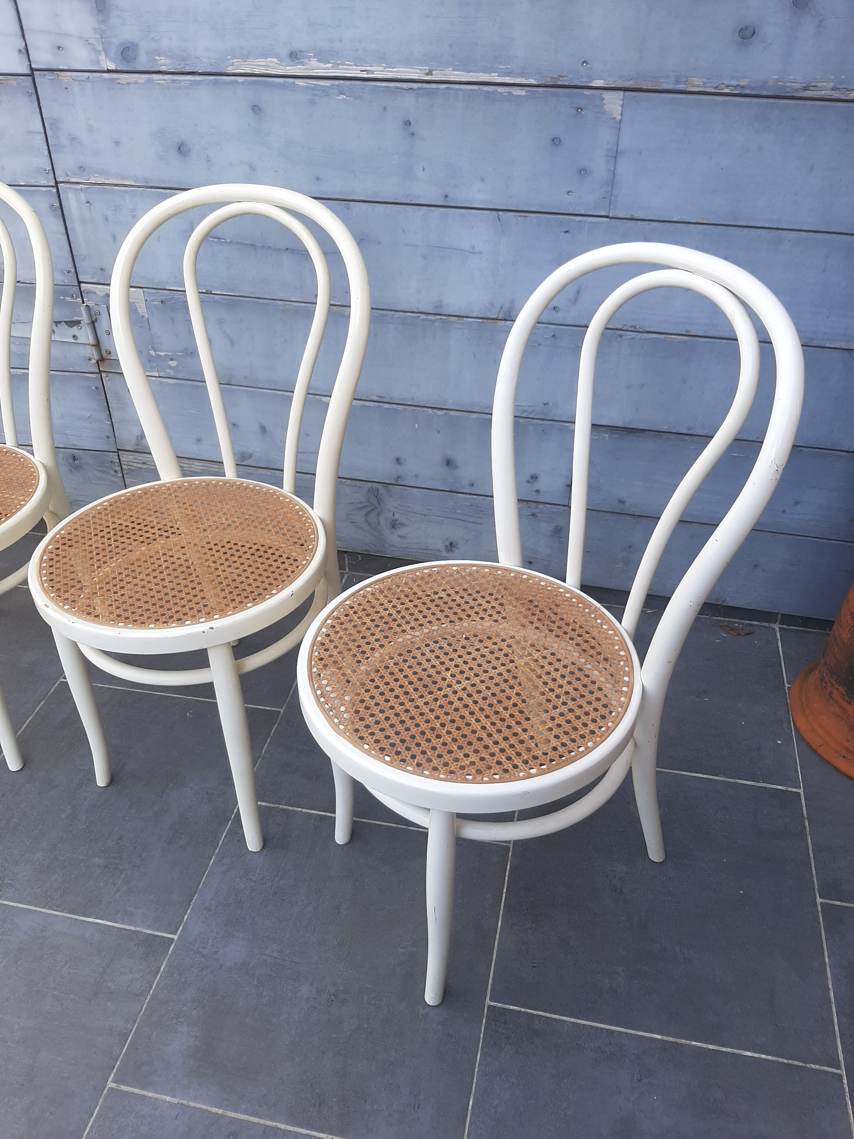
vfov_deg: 67.3
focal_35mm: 26
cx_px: 427
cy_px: 570
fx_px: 855
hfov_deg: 53.1
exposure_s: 1/195
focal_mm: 3.93
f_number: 1.7
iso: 40
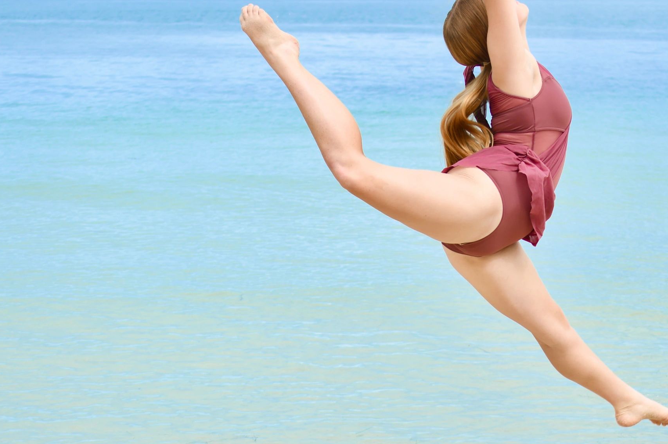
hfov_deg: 16.6
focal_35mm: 123
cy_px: 164
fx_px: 2280
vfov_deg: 11.1
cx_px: 466
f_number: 5.6
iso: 100
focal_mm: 55
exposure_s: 1/640
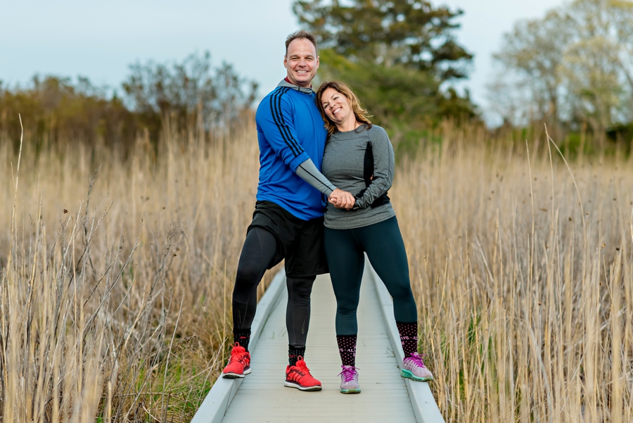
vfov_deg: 15.0
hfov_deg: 22.3
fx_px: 1609
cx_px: 317
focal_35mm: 91
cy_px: 225
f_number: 2.2
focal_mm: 85
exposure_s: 1/4000
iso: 800
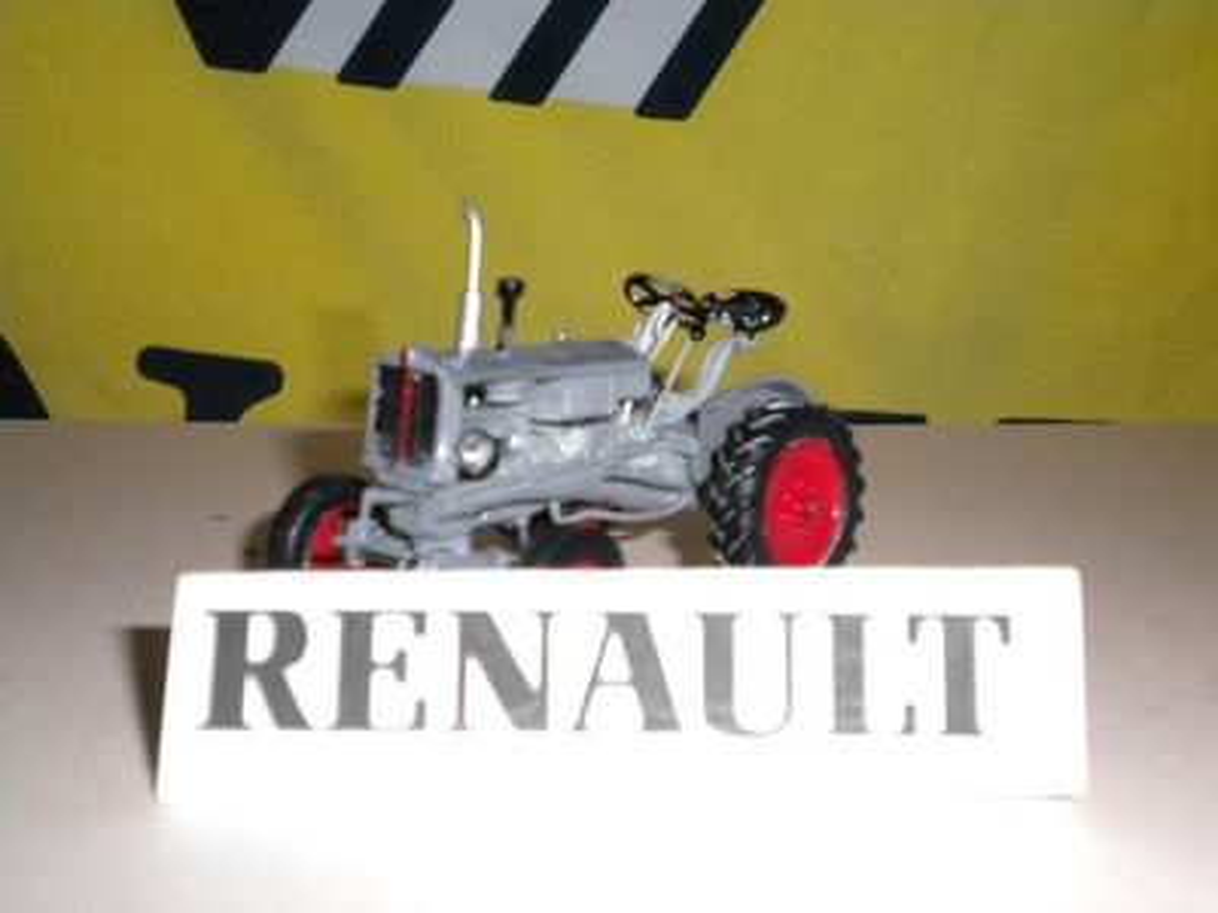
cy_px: 456
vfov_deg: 28.0
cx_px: 609
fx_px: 1830
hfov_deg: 36.8
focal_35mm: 52
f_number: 3.9
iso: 400
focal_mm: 9.3
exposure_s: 1/30
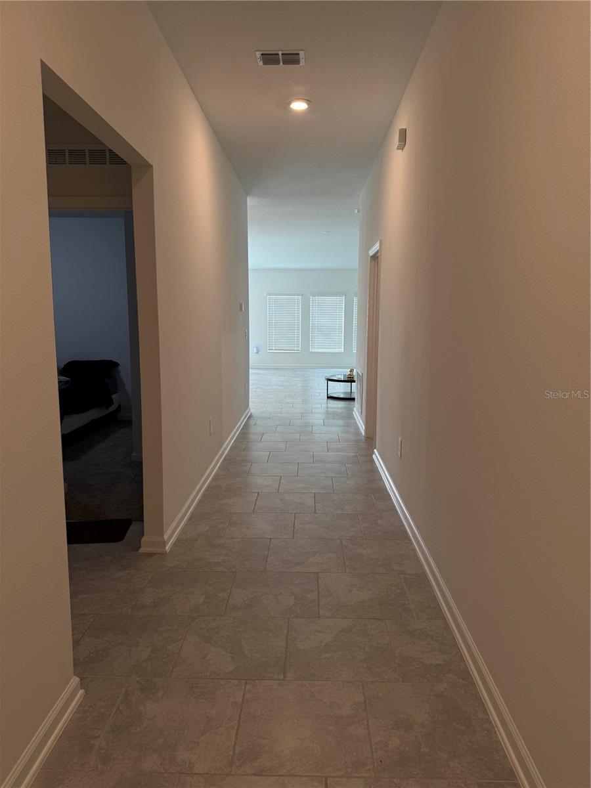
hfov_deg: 56.8
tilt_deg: -7.6
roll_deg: -0.2
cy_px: 394
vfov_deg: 71.6
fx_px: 546
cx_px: 296
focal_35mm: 24
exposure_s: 1/120
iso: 50
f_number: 1.78
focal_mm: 6.76
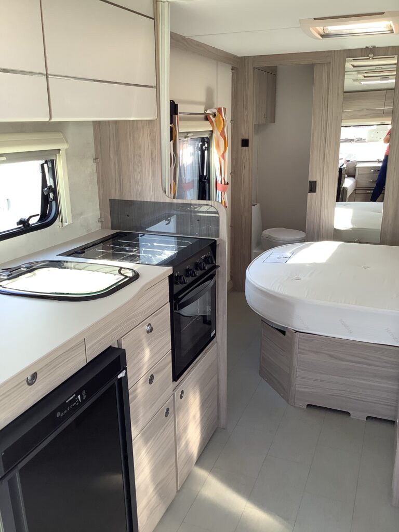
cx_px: 200
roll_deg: -0.8
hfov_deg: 45.4
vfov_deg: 58.4
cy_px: 266
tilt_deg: -17.4
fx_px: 476
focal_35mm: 31
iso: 64
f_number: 2.4
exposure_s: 1/100
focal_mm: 3.3
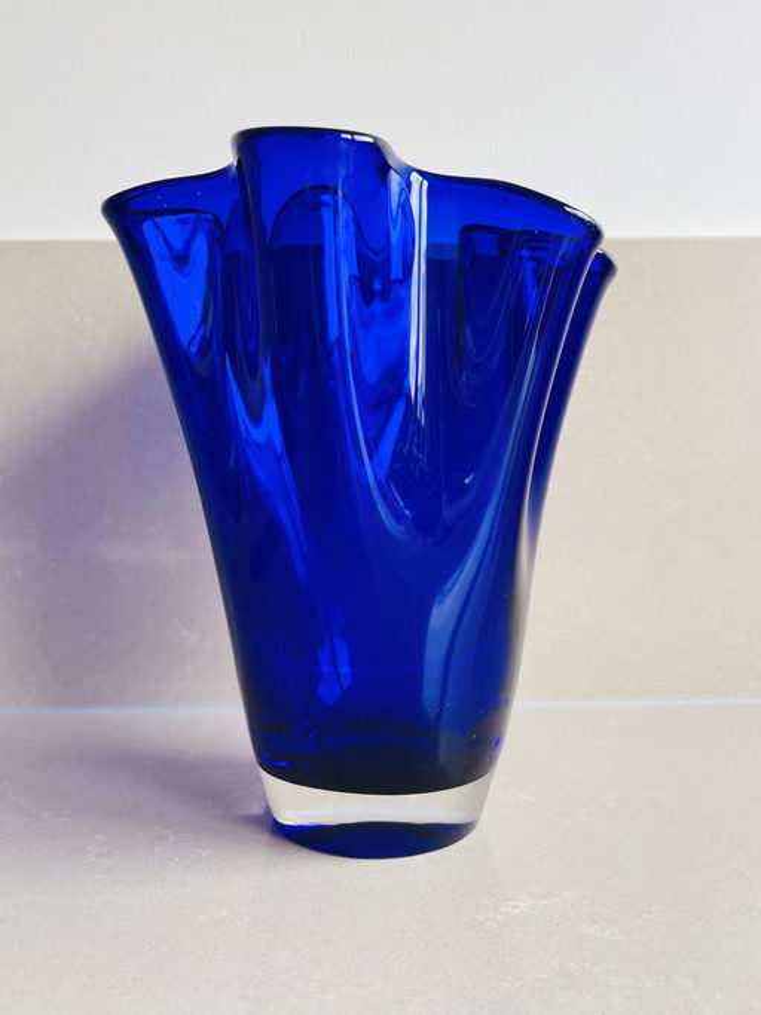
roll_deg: +0.1
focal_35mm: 26
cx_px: 380
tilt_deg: -2.9
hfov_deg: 53.0
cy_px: 508
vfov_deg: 67.3
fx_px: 762
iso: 100
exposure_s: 1/122
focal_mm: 5.1
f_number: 1.6
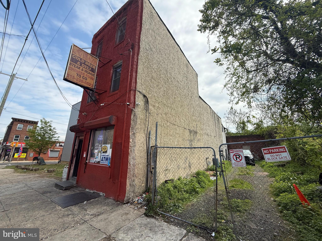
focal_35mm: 14
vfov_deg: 85.7
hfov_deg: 102.1
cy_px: 120
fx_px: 130
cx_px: 161
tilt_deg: +15.4
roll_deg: -1.8
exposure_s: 1/1613
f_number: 2.2
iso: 50
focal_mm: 2.22
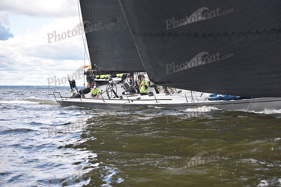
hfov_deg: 28.8
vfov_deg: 19.5
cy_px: 94
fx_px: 546
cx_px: 140
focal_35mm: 70
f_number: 3.5
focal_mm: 70
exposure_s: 1/1000
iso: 250
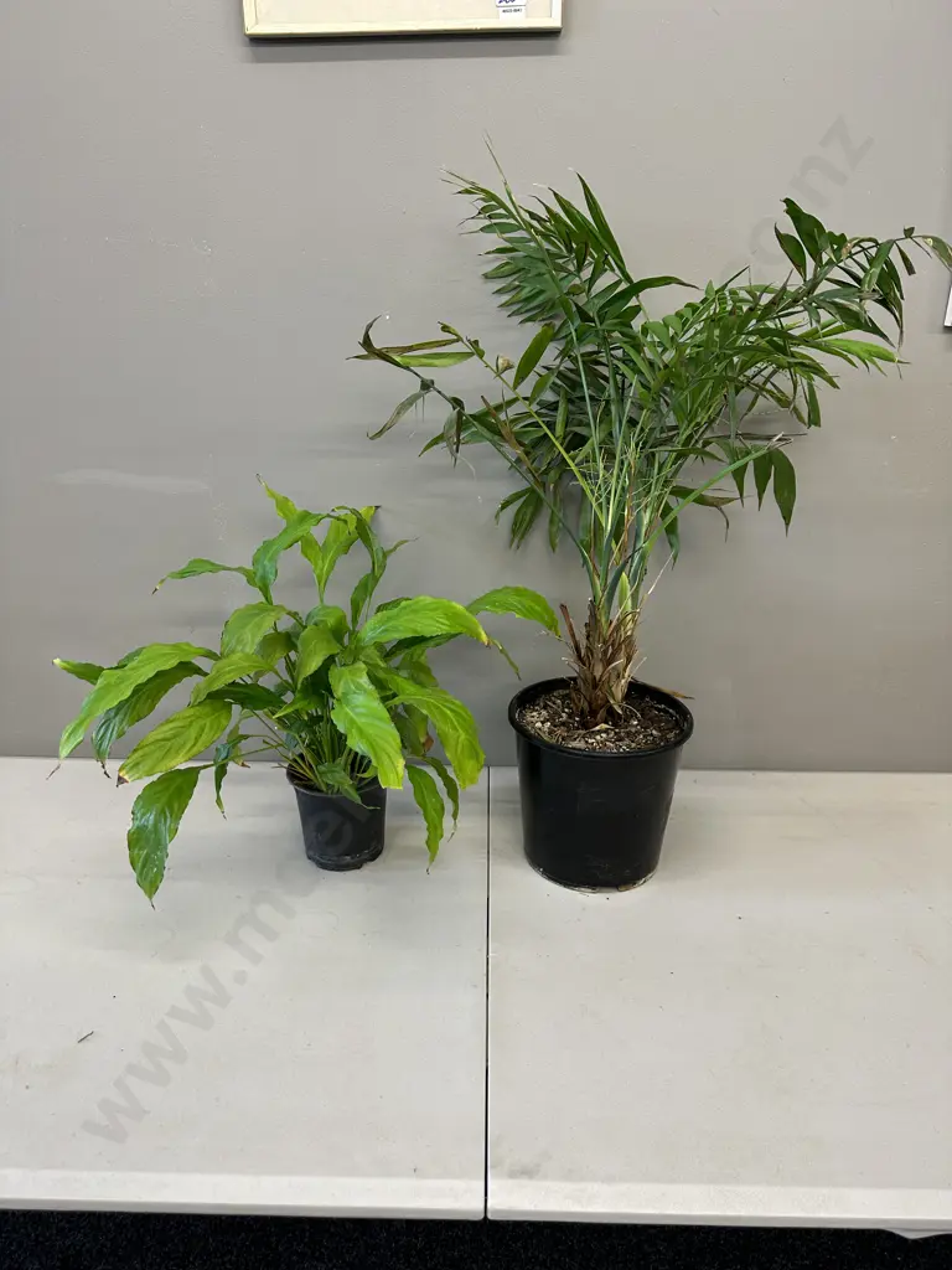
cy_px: 635
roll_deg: -0.9
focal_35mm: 24
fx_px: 880
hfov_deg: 56.8
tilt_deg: -21.3
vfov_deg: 71.6
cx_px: 476
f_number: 1.78
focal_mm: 6.86
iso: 125
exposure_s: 1/100
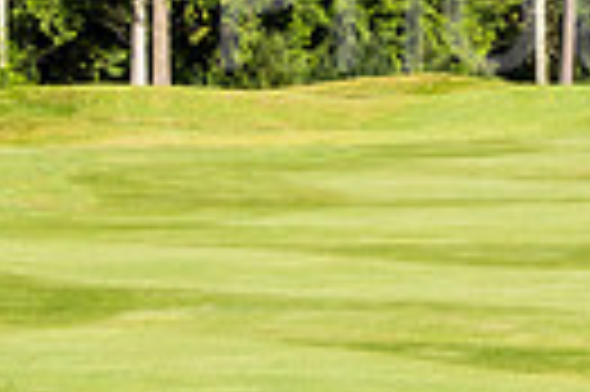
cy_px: -214
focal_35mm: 311
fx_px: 5091
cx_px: 802
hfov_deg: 6.6
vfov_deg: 4.4
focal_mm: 70
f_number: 6.3
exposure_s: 1/640
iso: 200
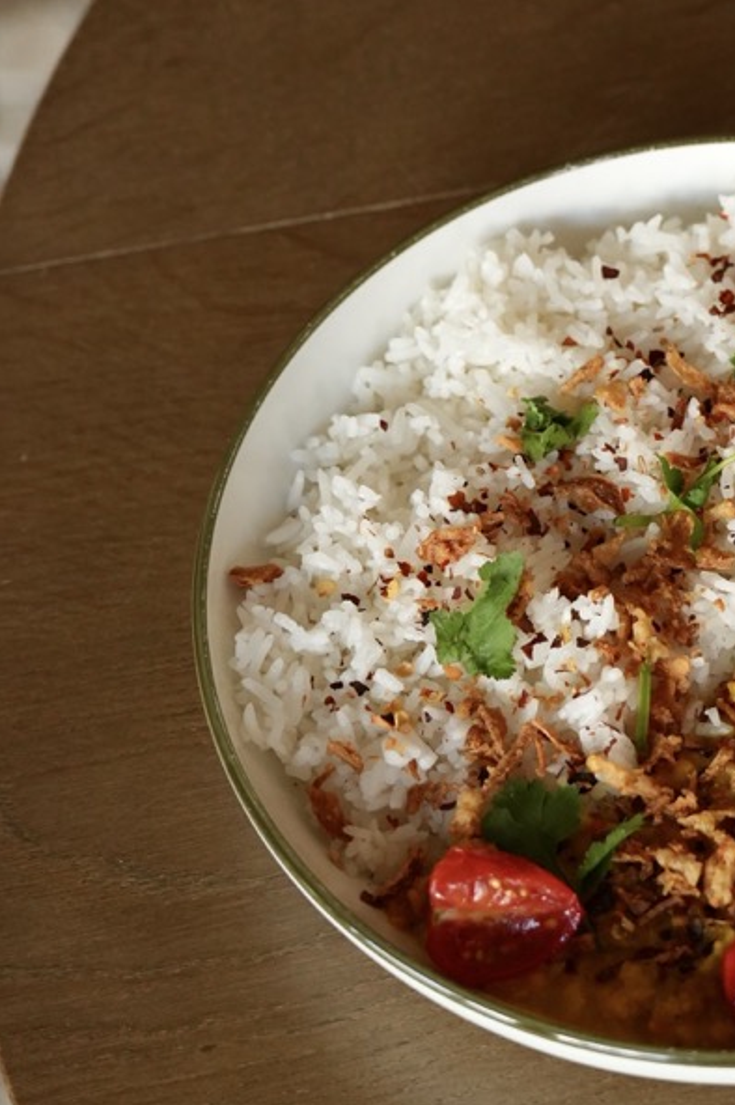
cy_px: 642
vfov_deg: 19.3
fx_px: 3250
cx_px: 734
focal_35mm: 106
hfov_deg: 12.7
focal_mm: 49
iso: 1600
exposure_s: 1/200
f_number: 4
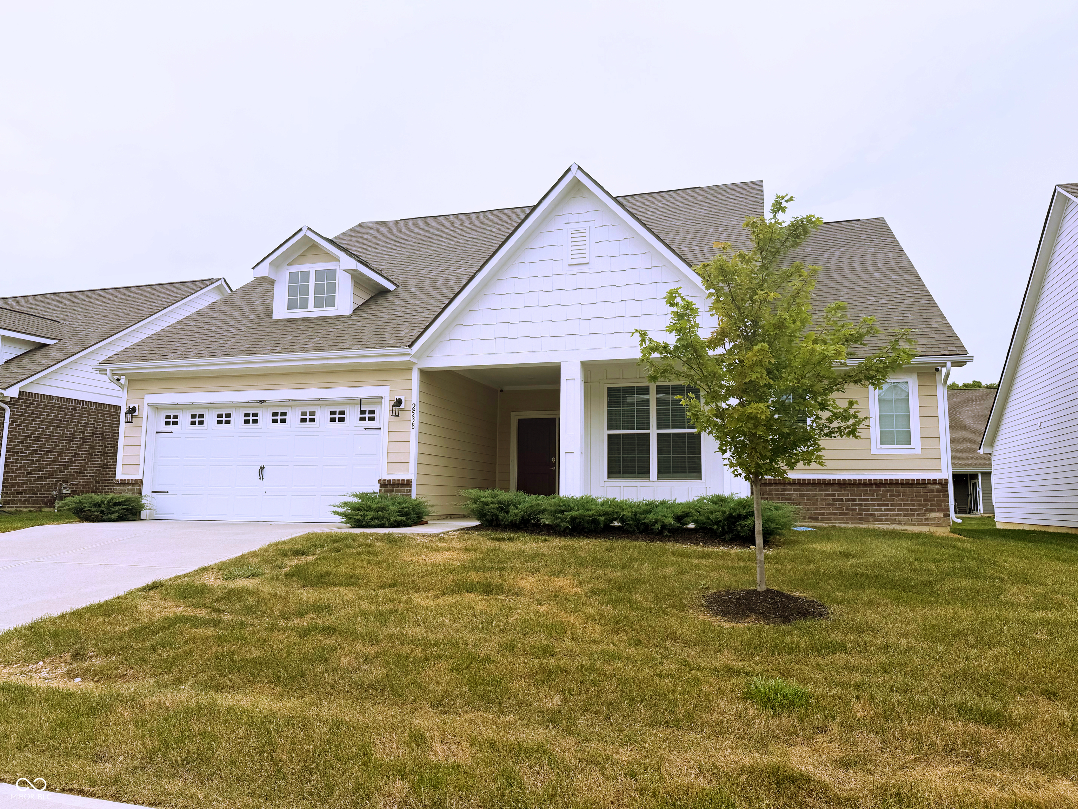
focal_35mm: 24
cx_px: 539
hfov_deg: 71.6
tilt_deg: +6.5
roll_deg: -0.3
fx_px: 747
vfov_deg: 56.8
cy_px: 404
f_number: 1.78
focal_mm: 6.76
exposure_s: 1/4673
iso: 80
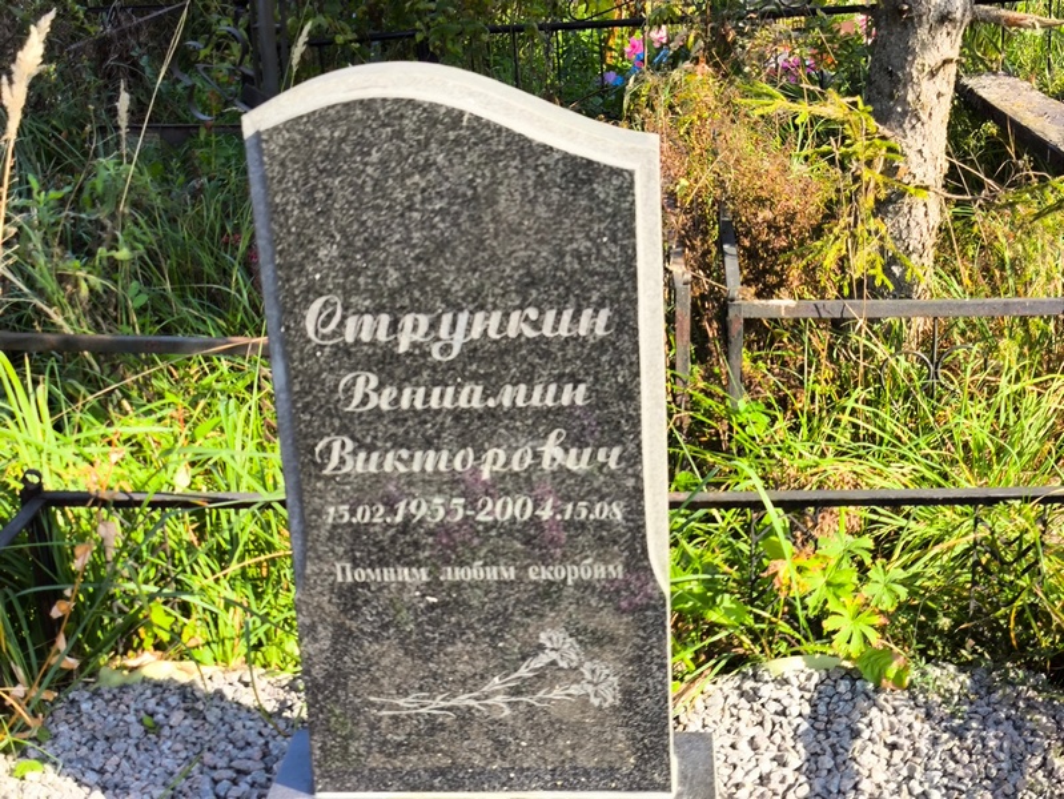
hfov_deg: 38.2
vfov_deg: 29.1
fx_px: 1538
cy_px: 400
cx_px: 532
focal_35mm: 50
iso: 50
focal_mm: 4.71
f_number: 1.7
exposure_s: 1/369
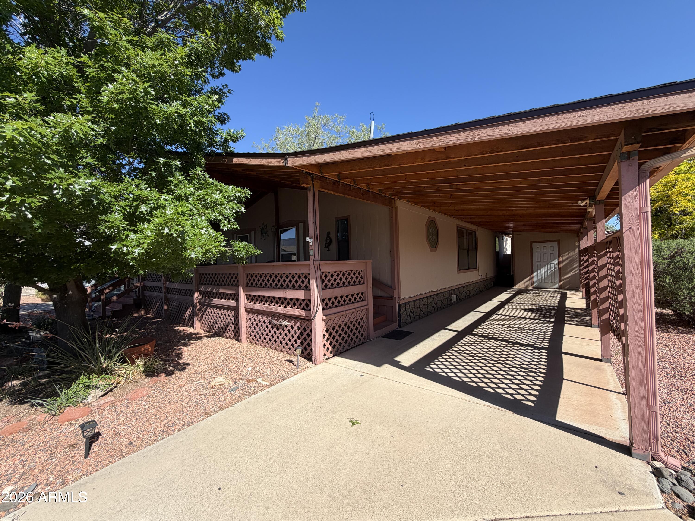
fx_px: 281
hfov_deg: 102.1
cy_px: 260
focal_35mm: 14
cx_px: 348
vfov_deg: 85.7
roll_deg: +1.4
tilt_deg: +1.1
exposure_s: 1/770
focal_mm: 2.22
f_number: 2.2
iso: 32
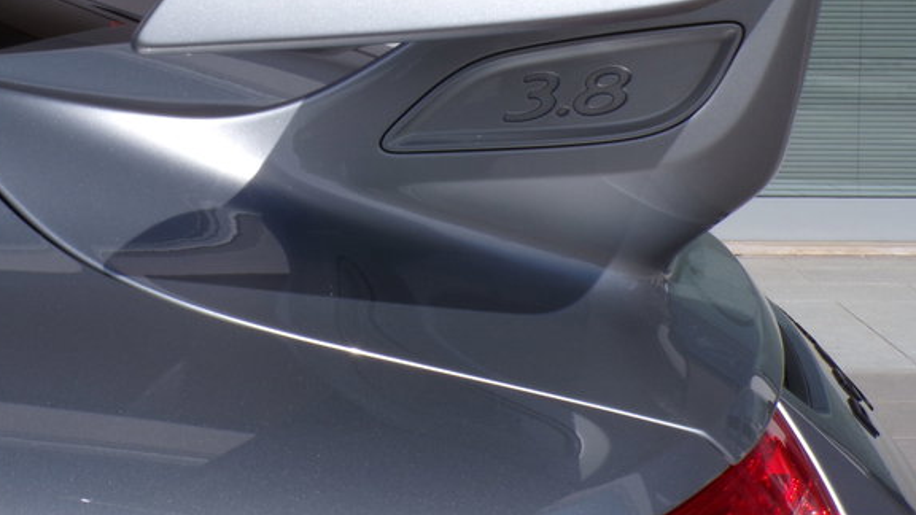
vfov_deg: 19.6
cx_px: 409
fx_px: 1482
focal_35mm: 61
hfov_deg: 34.3
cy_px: 122
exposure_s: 1/400
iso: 100
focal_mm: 7.6
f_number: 8.9
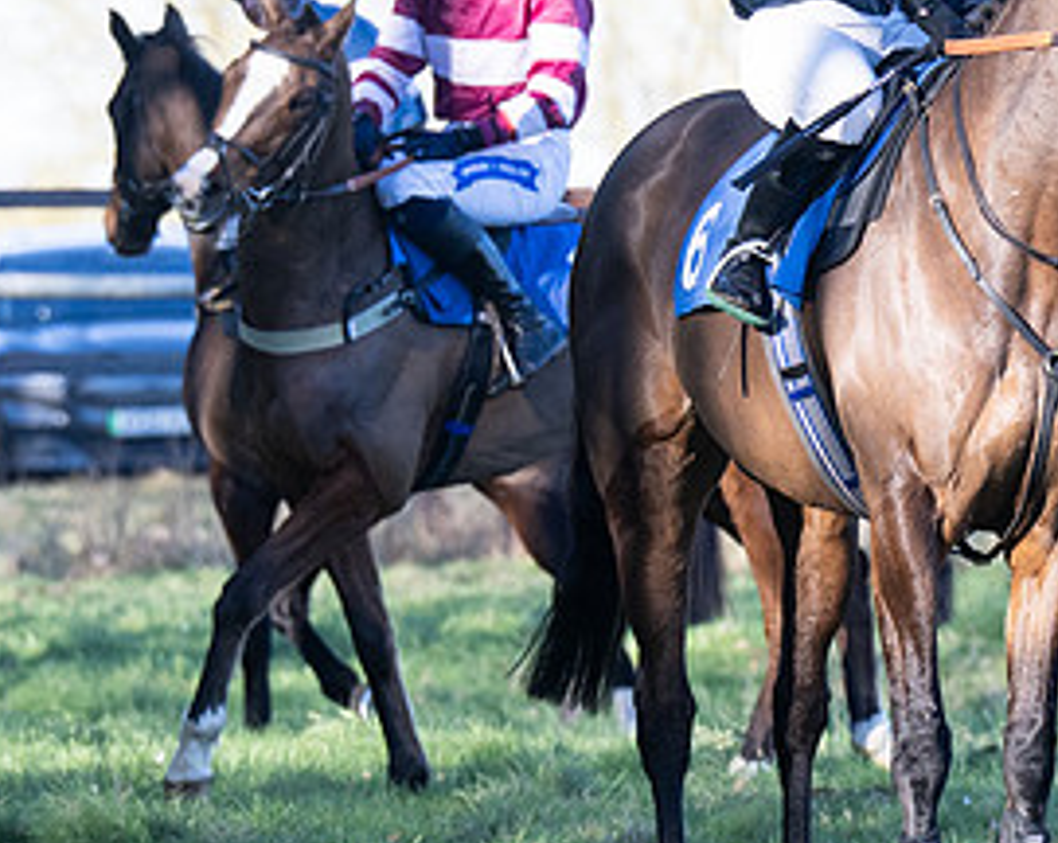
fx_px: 27828
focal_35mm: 890
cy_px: 395
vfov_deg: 1.7
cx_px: 1128
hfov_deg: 2.2
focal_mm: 200
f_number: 5
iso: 400
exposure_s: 1/640
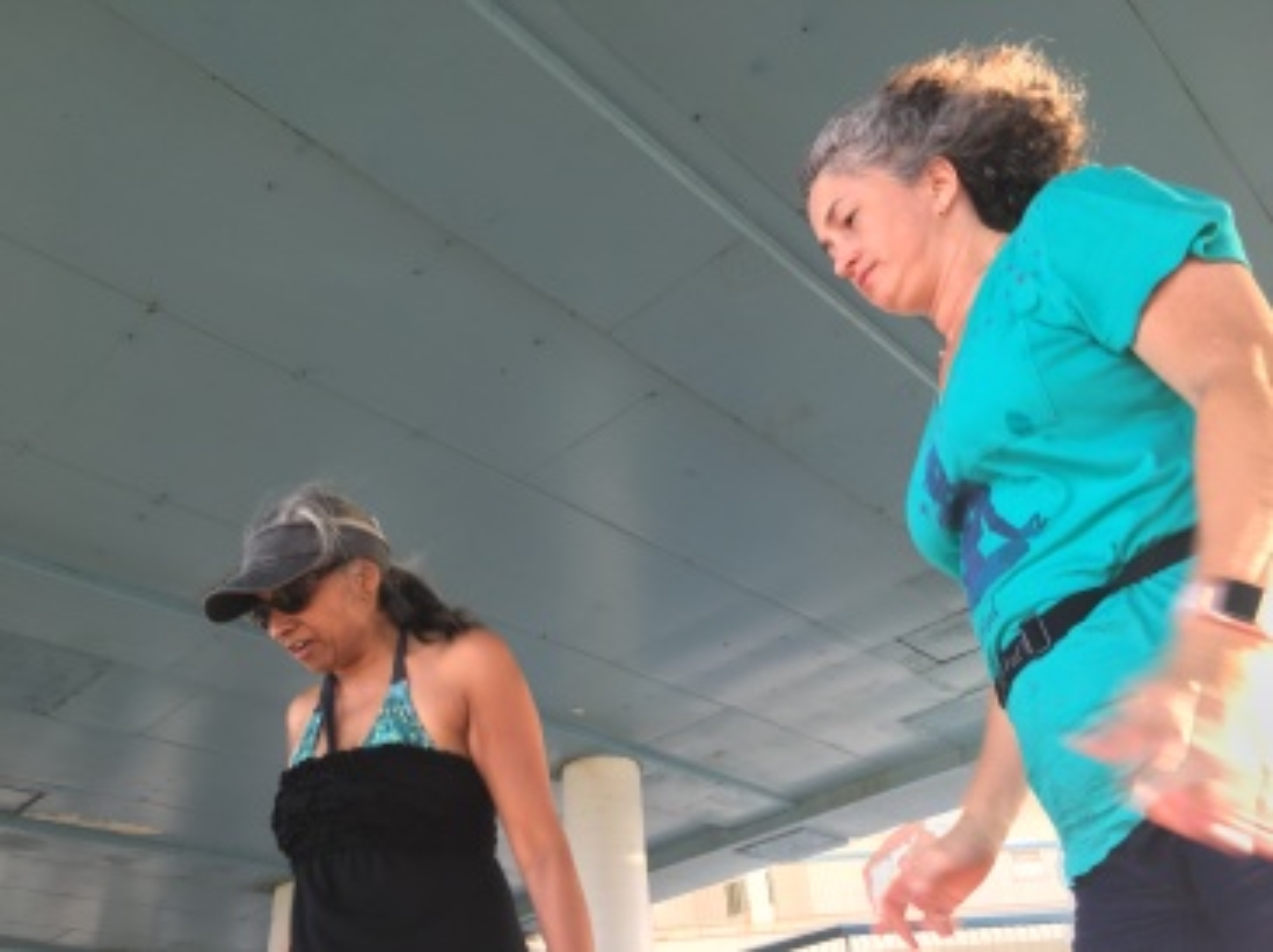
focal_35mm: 29
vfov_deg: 48.2
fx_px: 1066
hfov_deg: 61.7
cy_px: 476
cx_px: 636
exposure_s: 1/40
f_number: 2.2
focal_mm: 4.15
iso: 25
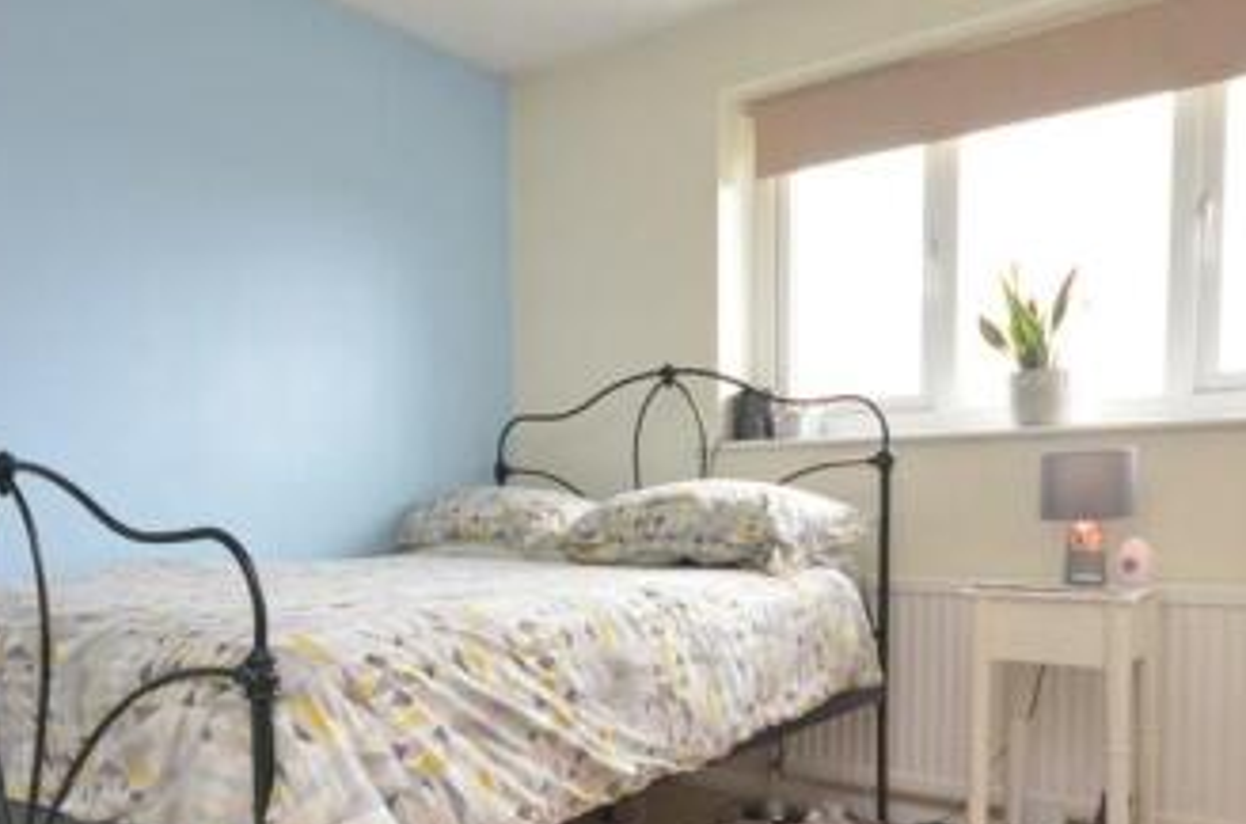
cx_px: 524
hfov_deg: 61.7
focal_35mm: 30
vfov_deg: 42.5
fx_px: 1036
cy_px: 577
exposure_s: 1/60
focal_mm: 10
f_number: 4
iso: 2000
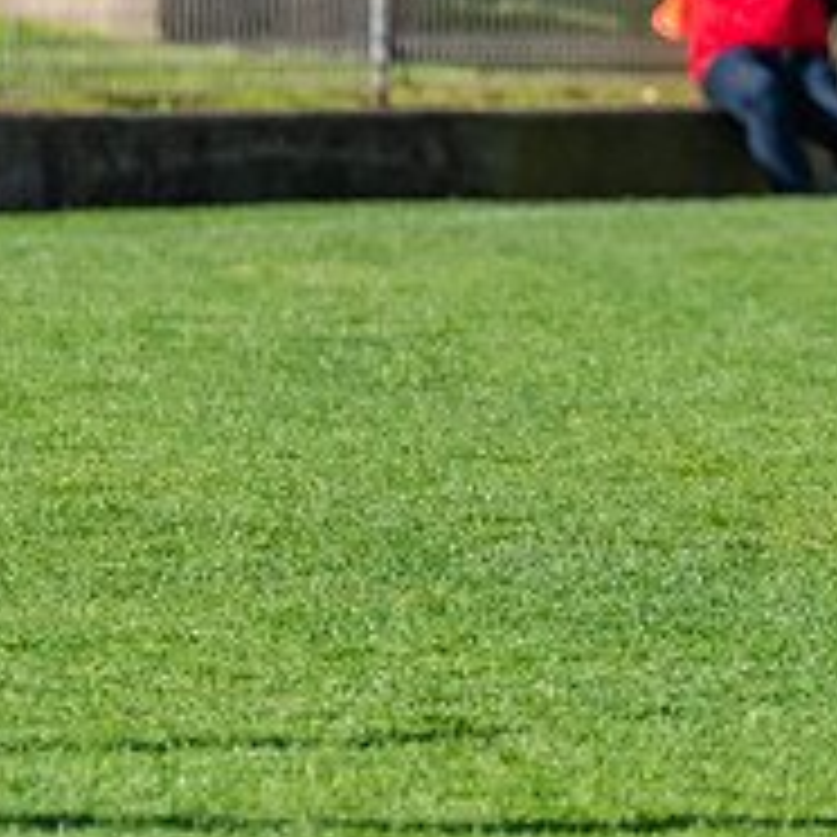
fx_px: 36001
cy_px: -21
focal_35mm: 1316
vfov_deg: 1.3
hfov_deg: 1.3
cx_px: 988
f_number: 9
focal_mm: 420
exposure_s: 1/1600
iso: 800
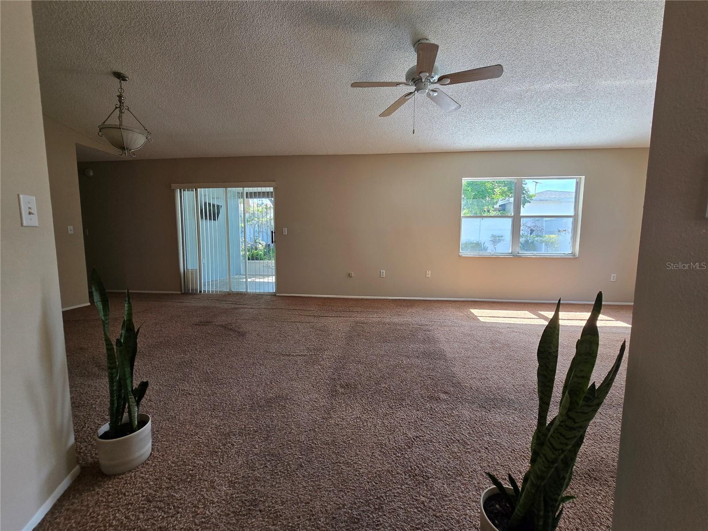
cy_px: 266
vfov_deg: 89.9
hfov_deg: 106.2
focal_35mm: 13
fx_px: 266
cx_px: 354
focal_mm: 2.2
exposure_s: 1/120
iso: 64
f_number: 2.2
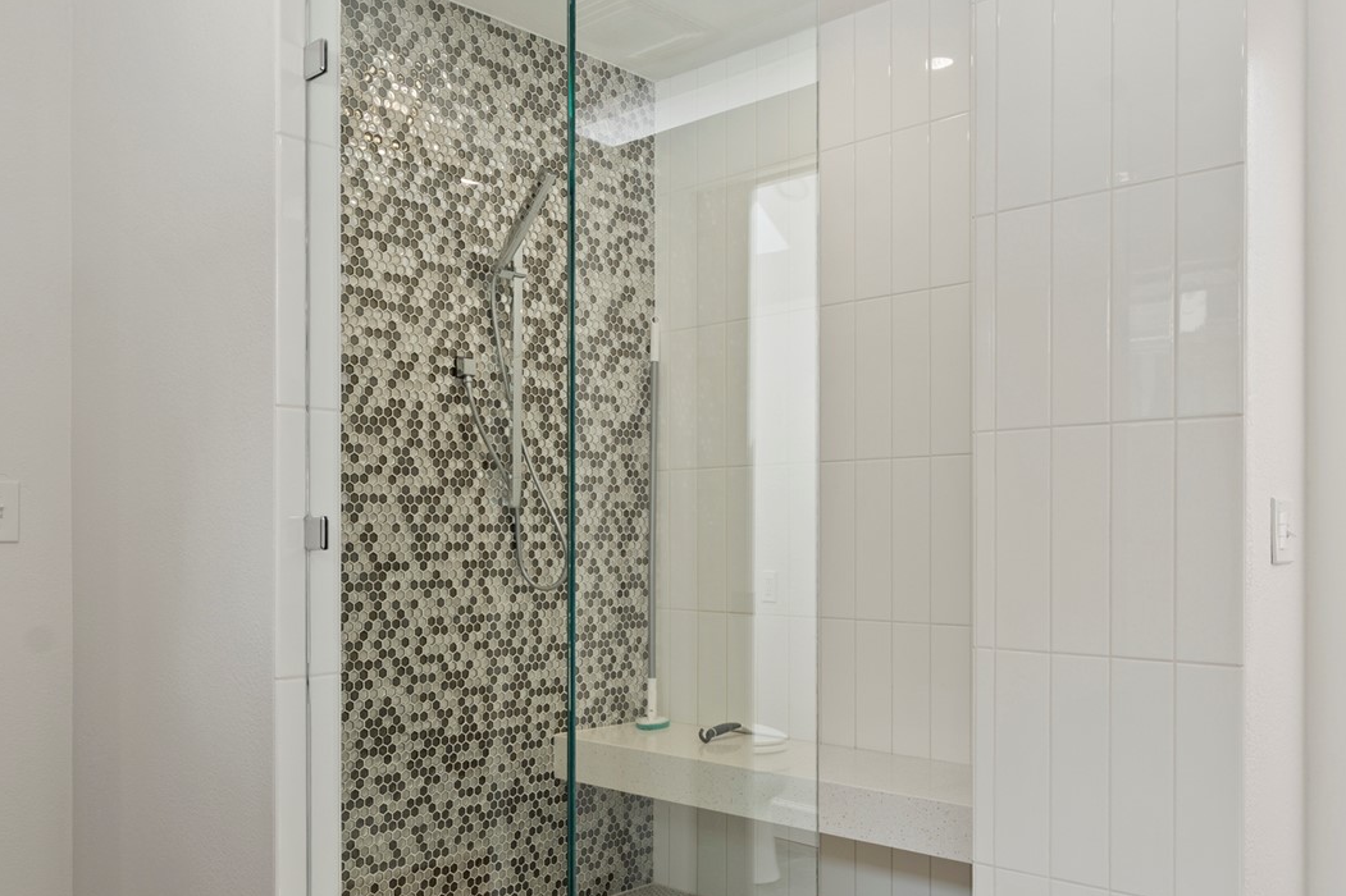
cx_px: 561
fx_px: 1159
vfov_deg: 42.1
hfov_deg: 60.0
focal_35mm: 31
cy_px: 528
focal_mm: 16
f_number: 8
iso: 200
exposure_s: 1/13
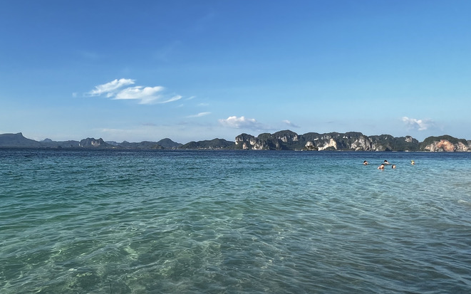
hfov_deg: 71.6
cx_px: 183
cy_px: 159
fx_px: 321
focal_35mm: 25
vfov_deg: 49.2
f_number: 1.8
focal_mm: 1.57
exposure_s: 1/1754
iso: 32
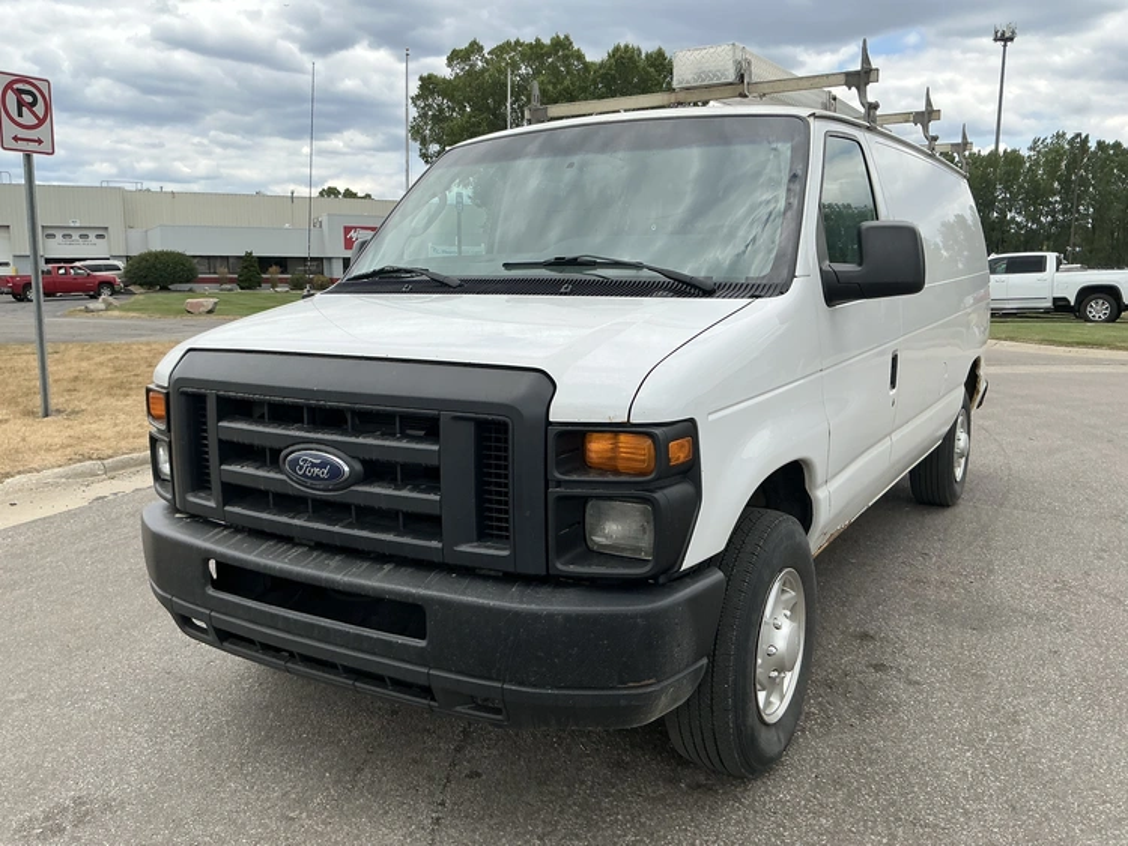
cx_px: 564
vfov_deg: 49.8
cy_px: 423
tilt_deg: -6.4
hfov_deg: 63.4
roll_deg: -0.5
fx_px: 913
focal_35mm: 28
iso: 25
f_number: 1.8
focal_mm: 3
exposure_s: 1/1490
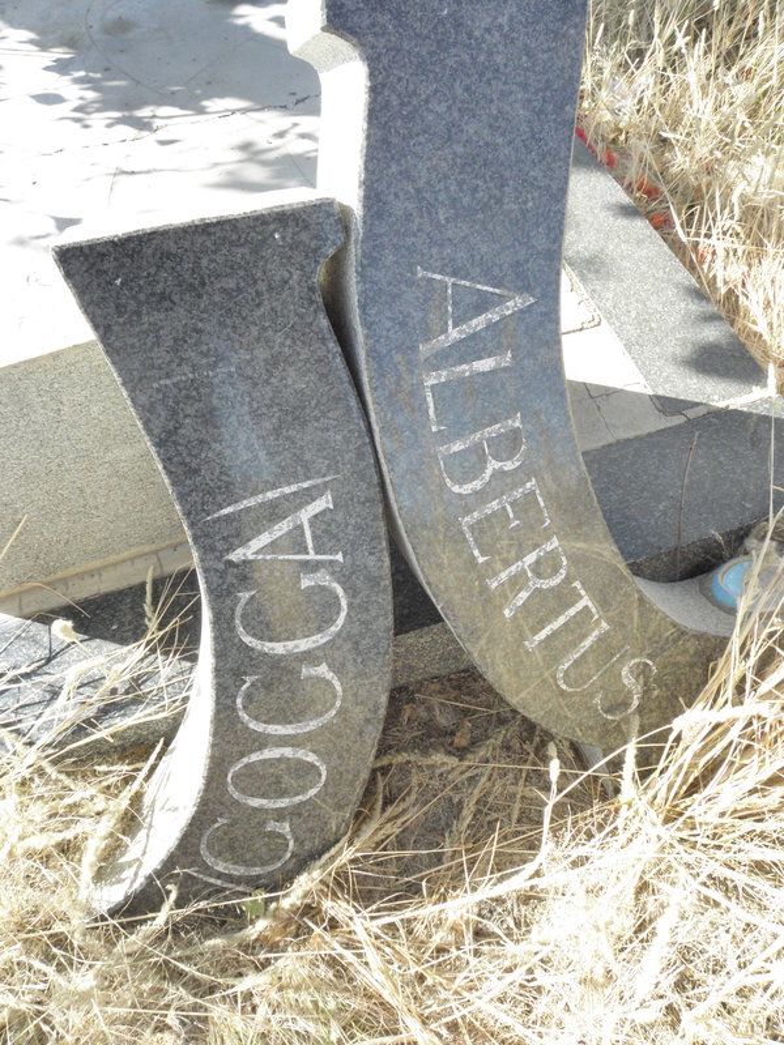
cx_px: 392
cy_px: 522
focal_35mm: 26
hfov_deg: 53.1
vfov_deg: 67.3
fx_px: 785
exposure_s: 1/160
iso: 200
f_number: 6.3
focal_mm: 4.6
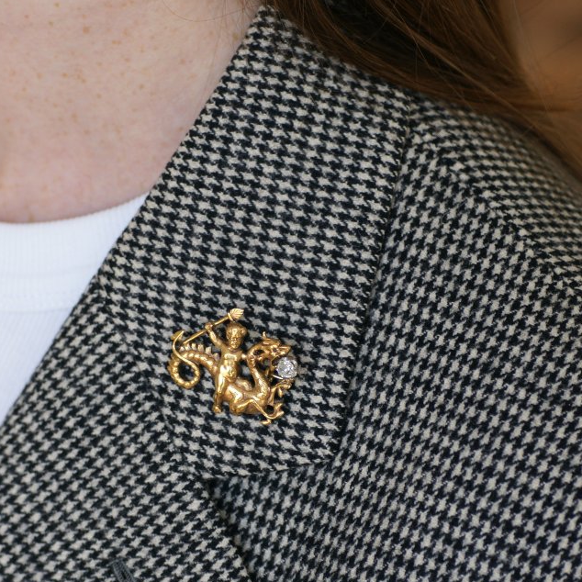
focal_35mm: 169
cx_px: 229
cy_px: 360
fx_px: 3215
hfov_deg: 10.3
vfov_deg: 10.3
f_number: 3.2
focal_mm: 70
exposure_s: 1/125
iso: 200
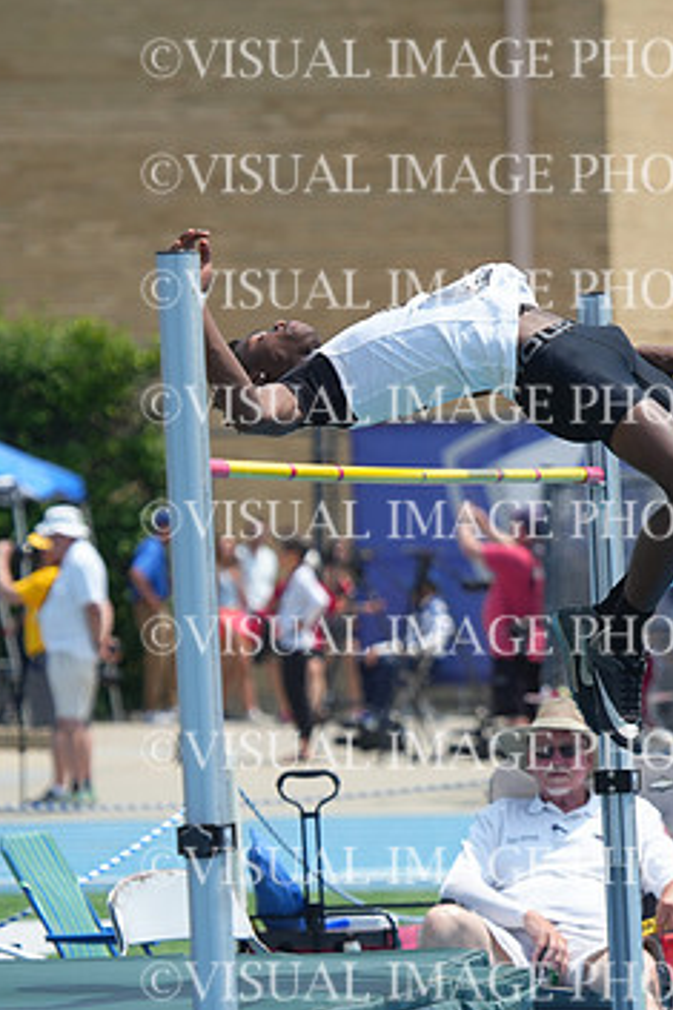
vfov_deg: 5.3
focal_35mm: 386
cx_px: 556
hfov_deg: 3.6
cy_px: 462
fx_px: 10834
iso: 400
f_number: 5.6
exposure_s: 1/2000
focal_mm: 235
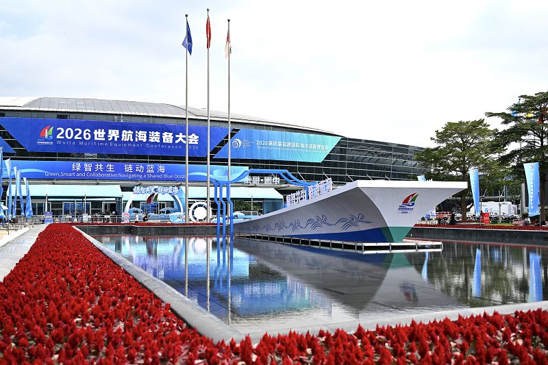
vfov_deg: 34.2
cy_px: 182
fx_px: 594
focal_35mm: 39
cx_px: 274
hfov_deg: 49.6
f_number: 4
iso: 64
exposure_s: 1/1000
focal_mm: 39
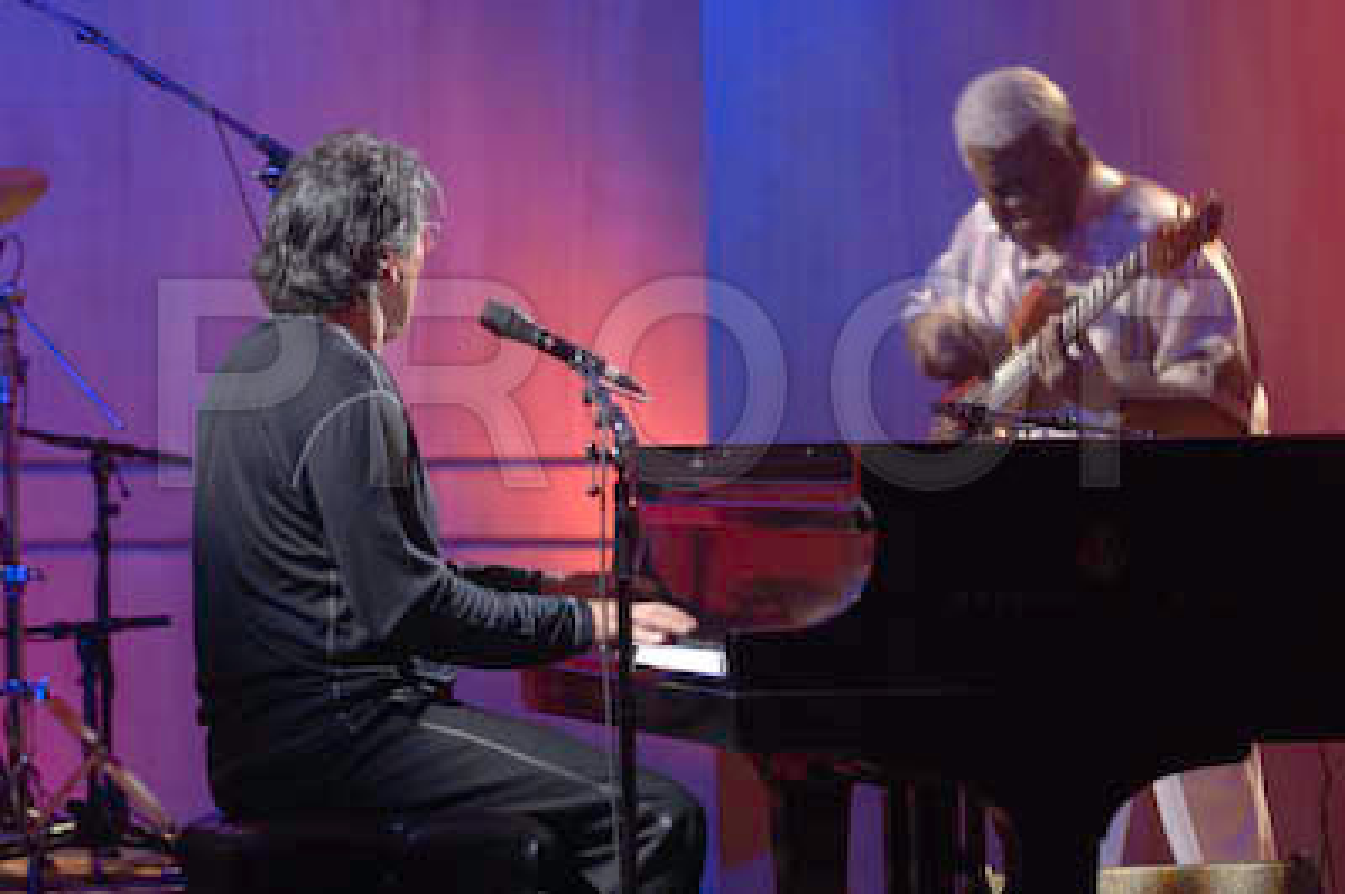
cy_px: 447
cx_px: 672
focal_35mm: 174
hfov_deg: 11.8
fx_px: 6495
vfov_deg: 7.9
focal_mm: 116
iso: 800
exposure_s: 1/40
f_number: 2.8
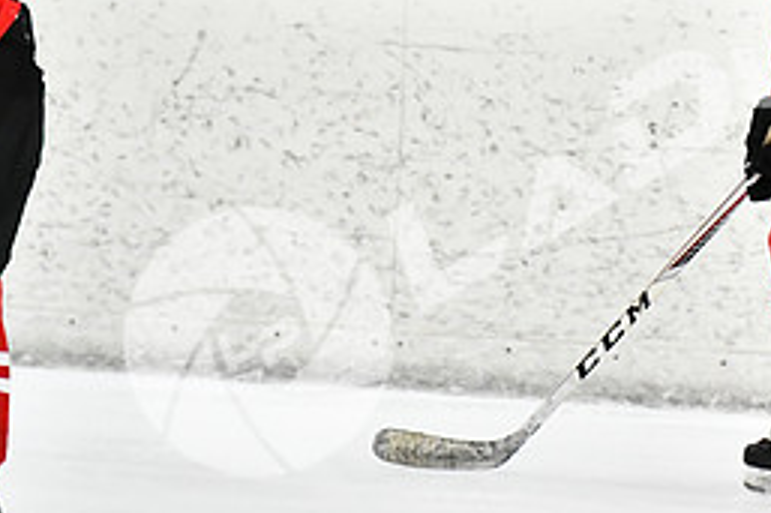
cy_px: 34
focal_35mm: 593
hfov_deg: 3.5
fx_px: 12694
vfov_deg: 2.3
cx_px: 789
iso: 5000
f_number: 2.8
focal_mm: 175
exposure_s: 1/1250
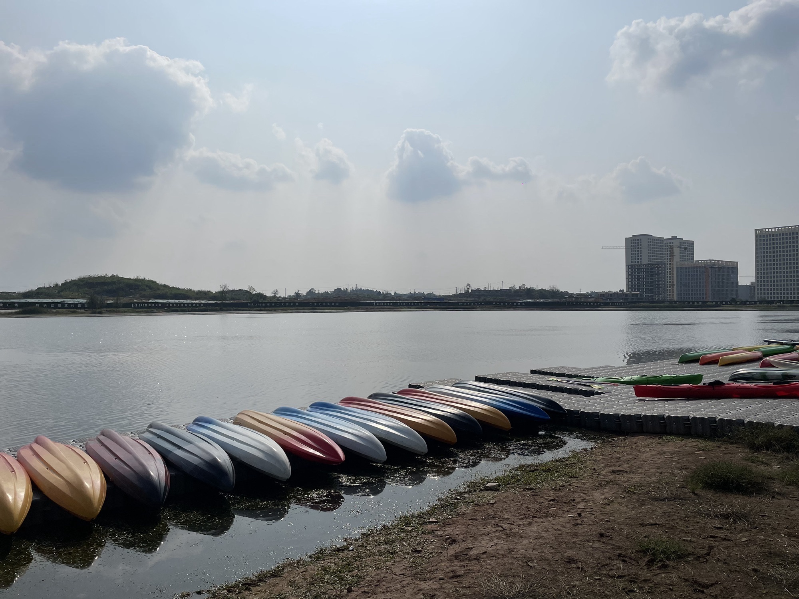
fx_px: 600
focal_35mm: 26
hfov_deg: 67.3
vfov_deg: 53.1
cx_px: 400
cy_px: 300
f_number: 1.6
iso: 40
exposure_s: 1/31250
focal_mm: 4.2
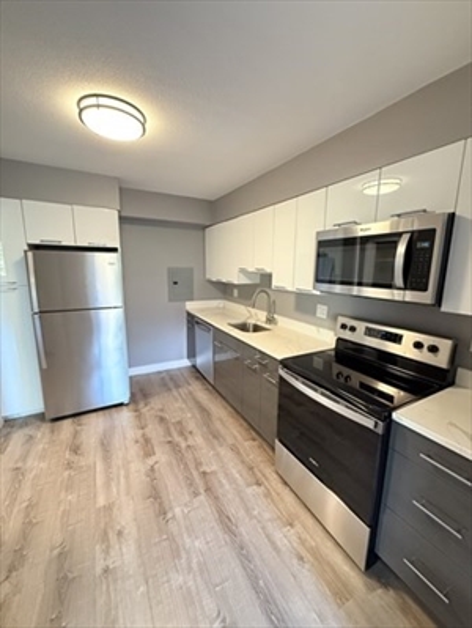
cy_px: 314
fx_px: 254
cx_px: 236
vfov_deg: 102.0
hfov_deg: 85.8
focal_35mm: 14
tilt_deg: -9.2
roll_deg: -0.6
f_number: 2.2
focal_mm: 2.22
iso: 640
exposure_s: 1/60
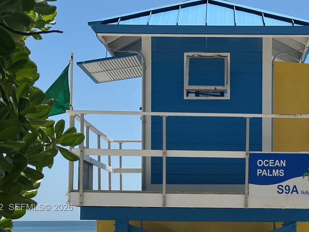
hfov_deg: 21.0
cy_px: 208
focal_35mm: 92
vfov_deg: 15.9
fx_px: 821
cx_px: 253
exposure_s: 1/7634
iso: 64
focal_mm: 6.86
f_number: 1.78
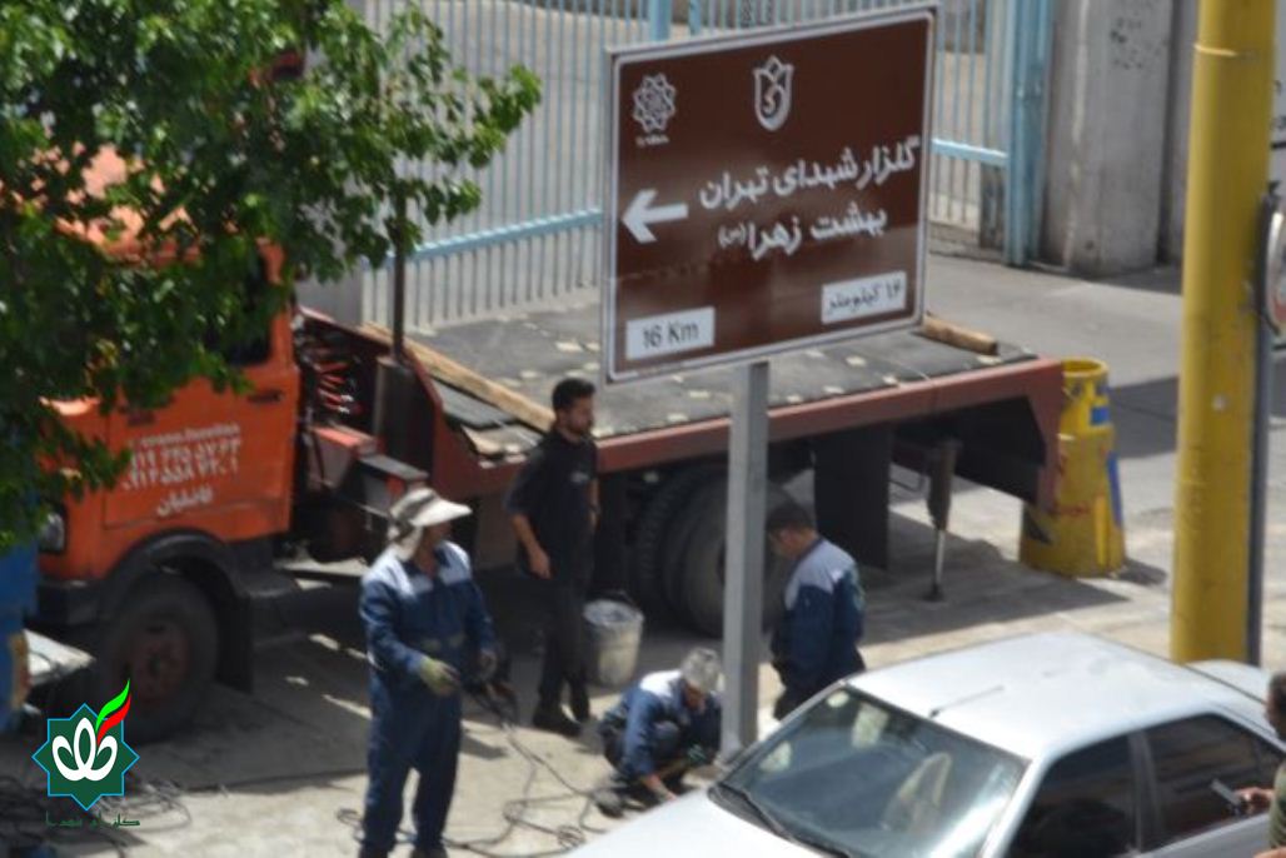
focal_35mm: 158
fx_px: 5627
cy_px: 429
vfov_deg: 8.7
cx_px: 643
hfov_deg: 13.0
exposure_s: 1/50
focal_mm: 105
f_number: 36
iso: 800
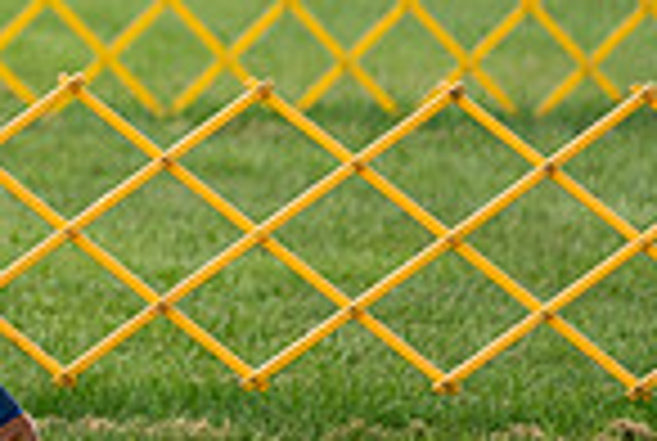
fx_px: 12179
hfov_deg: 3.1
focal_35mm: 666
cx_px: -508
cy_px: 92
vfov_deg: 2.1
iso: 640
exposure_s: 1/640
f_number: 2.8
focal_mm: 168
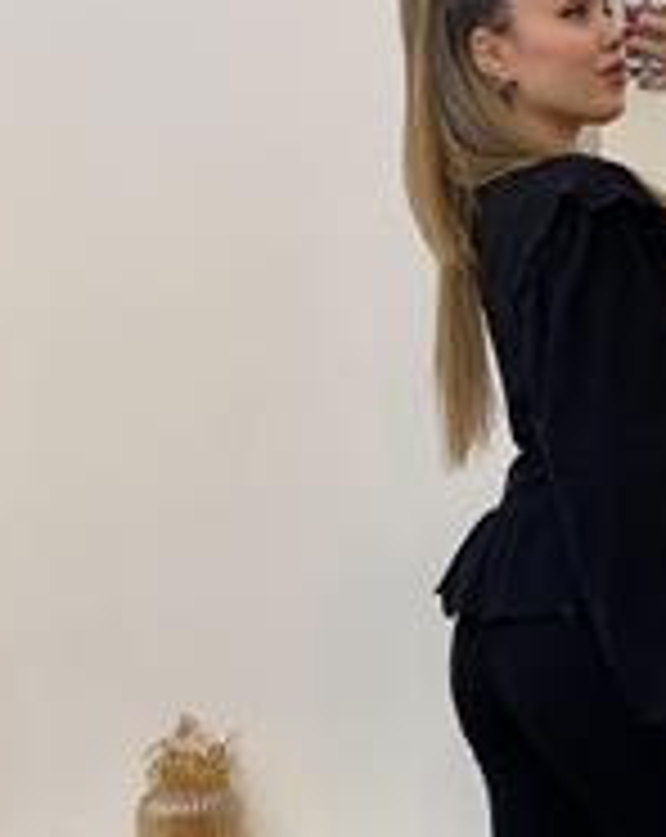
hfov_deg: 13.5
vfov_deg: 17.0
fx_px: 2793
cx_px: 567
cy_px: 623
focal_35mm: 113
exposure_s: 1/100
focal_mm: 6
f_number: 2
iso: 80
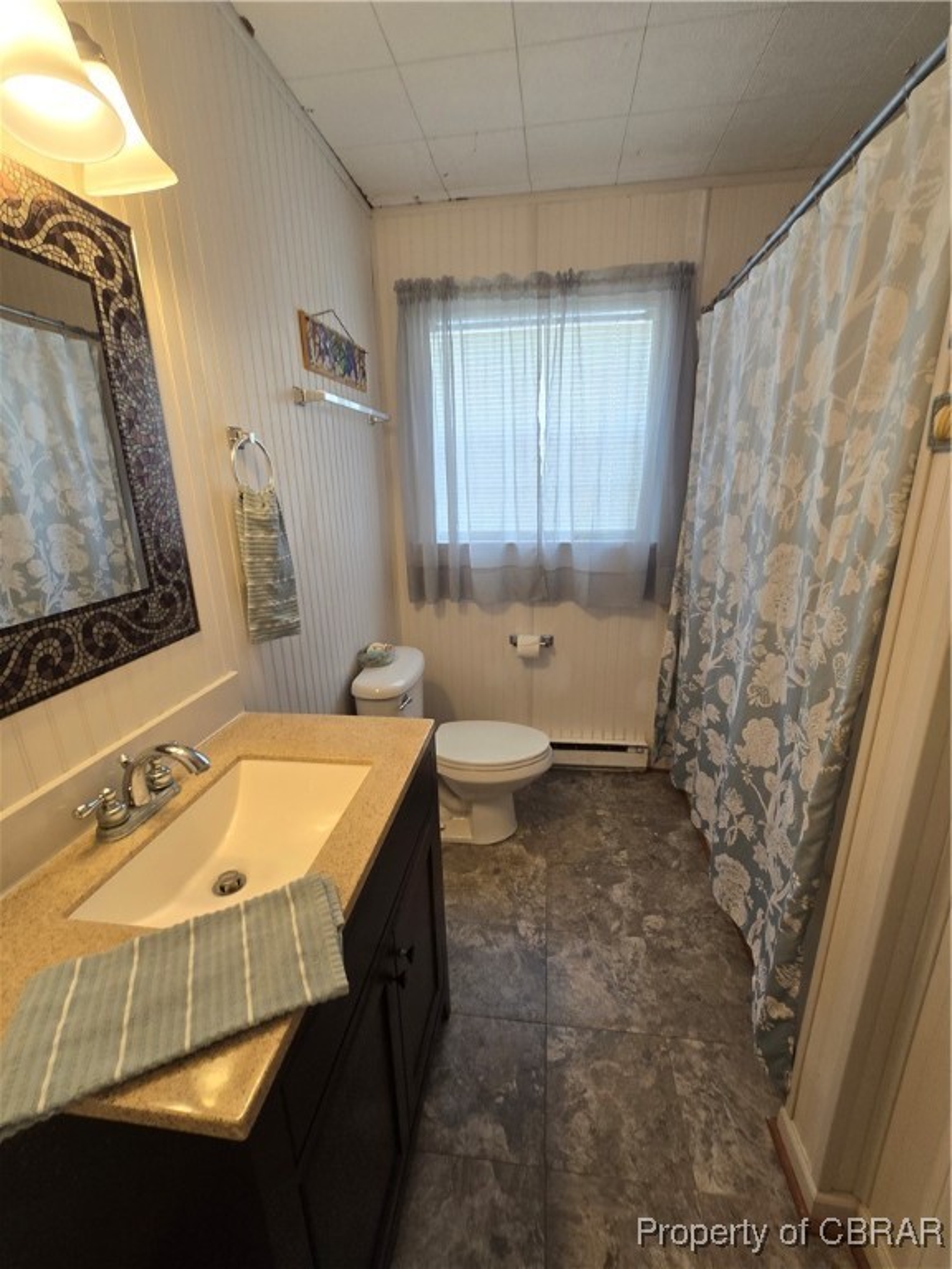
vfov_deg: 106.2
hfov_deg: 89.9
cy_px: 634
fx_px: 477
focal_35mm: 13
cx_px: 476
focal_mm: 2.2
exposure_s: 1/60
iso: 80
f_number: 2.2
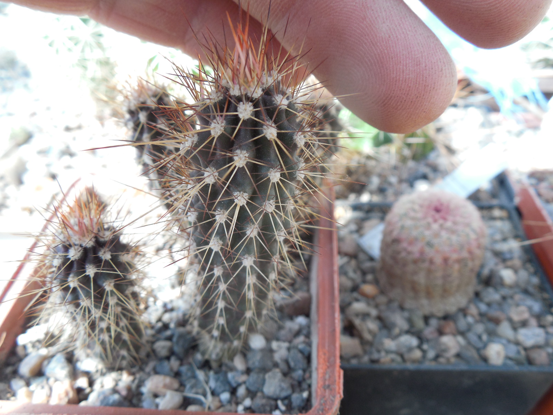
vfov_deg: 45.4
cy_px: 208
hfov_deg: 58.4
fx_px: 495
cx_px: 276
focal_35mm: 31
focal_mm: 5.6
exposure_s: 1/100
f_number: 3.6
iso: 125
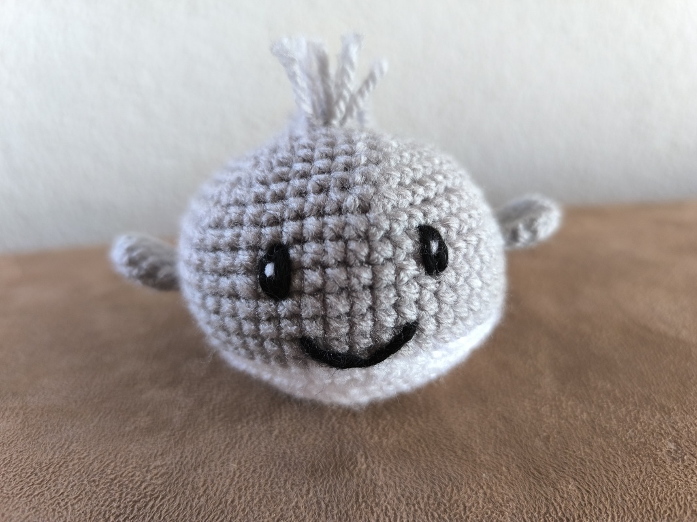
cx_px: 348
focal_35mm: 23
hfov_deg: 73.9
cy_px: 261
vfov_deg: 58.9
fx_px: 463
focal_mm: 6.14
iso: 1000
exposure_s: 1/25
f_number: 1.65
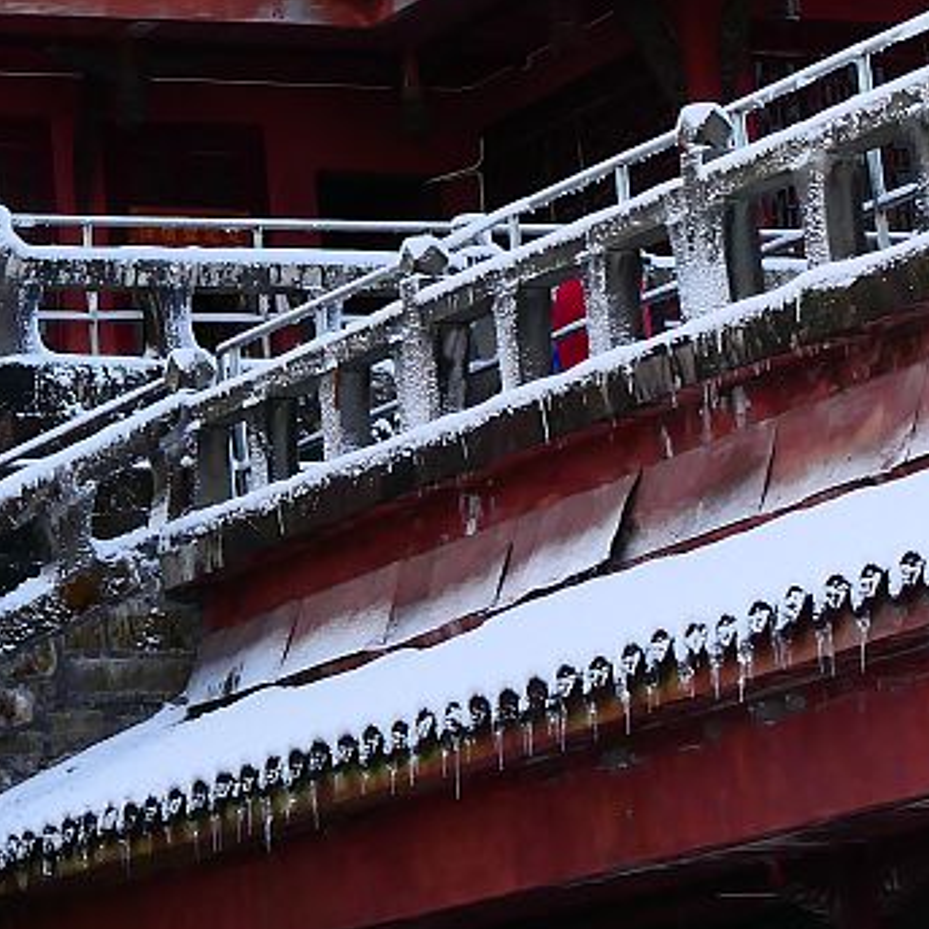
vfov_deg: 9.9
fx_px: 5314
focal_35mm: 175
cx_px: -554
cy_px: -108
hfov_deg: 9.6
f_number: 5.6
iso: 500
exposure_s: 1/250
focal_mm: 21.6
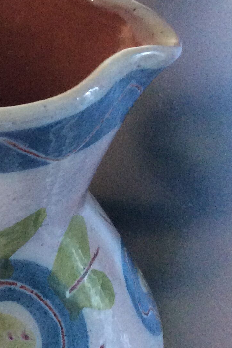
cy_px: 214
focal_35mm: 80
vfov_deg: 25.3
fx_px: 773
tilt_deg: -43.0
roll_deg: +3.2
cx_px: -61
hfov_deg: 16.2
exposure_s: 1/25
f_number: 2.4
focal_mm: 3.3
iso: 250
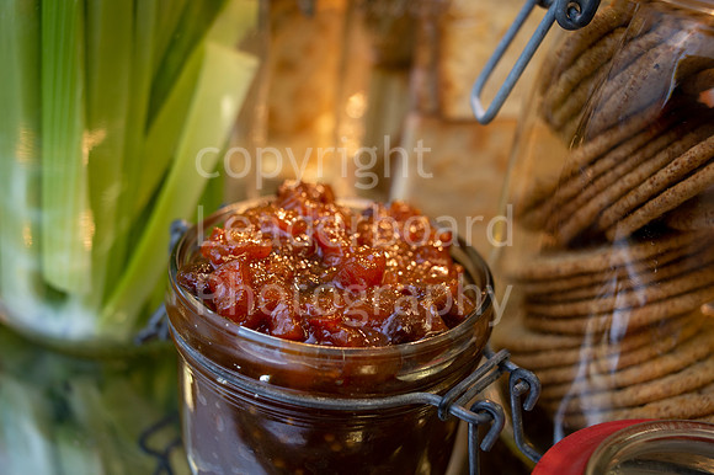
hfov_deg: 54.5
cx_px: 357
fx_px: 694
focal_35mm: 35
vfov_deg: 37.8
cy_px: 238
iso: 800
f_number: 5.6
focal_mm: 35
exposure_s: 1/60
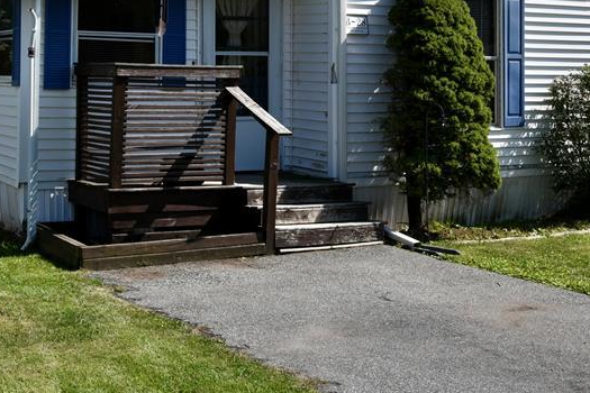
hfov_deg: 32.4
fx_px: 1016
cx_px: 292
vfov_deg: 21.5
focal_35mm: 62
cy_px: 45
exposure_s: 1/400
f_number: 10
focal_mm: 30
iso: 200
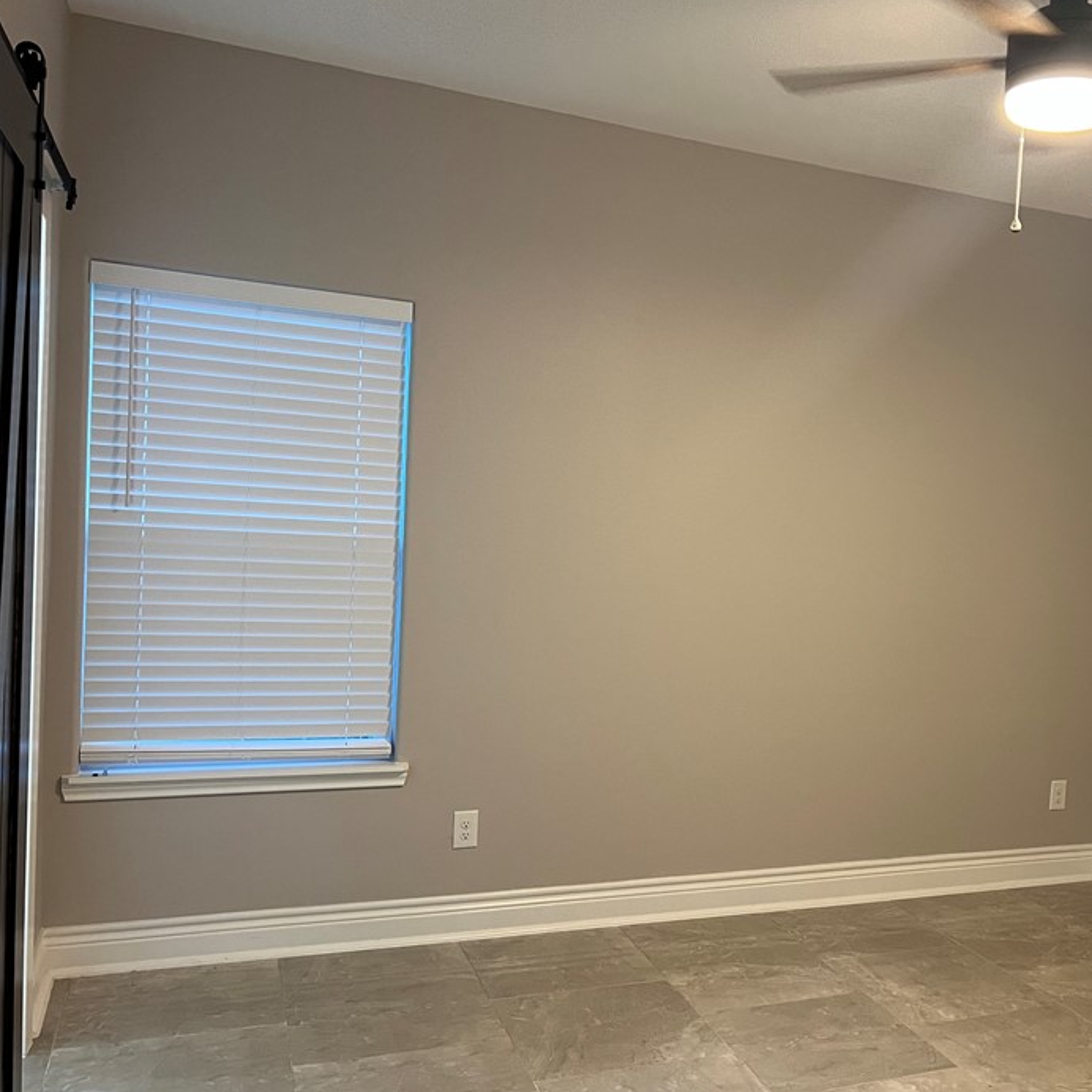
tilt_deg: -3.5
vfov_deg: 48.4
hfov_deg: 47.0
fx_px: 1213
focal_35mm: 34
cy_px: 576
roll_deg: -2.7
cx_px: 797
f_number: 1.5
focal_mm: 5.7
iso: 200
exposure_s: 1/60
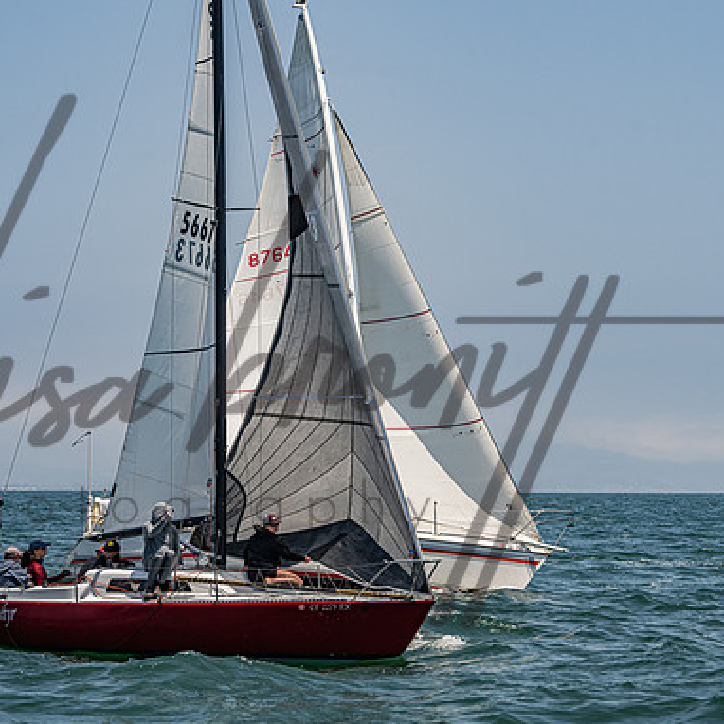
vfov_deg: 14.2
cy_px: 381
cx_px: 347
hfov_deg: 14.2
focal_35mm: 123
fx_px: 2911
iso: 500
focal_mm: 84
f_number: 8
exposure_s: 1/2000
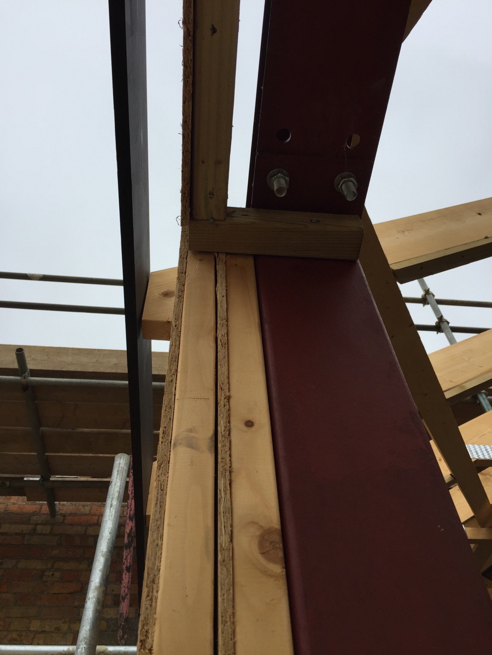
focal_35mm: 29
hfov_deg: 48.2
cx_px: 246
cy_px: 328
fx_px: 550
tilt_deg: +53.7
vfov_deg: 61.7
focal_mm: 4.15
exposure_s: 1/1522
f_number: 2.2
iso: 32
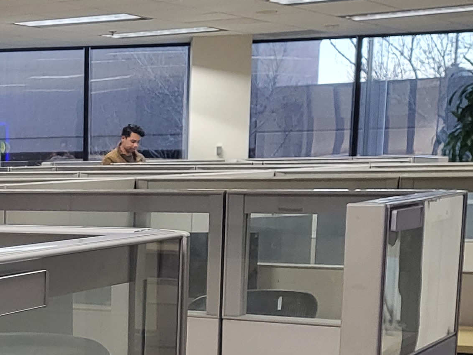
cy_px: 384
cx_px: -161
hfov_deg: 19.5
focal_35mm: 92
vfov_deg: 15.7
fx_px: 1257
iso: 200
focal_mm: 4.25
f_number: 1.8
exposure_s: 1/40
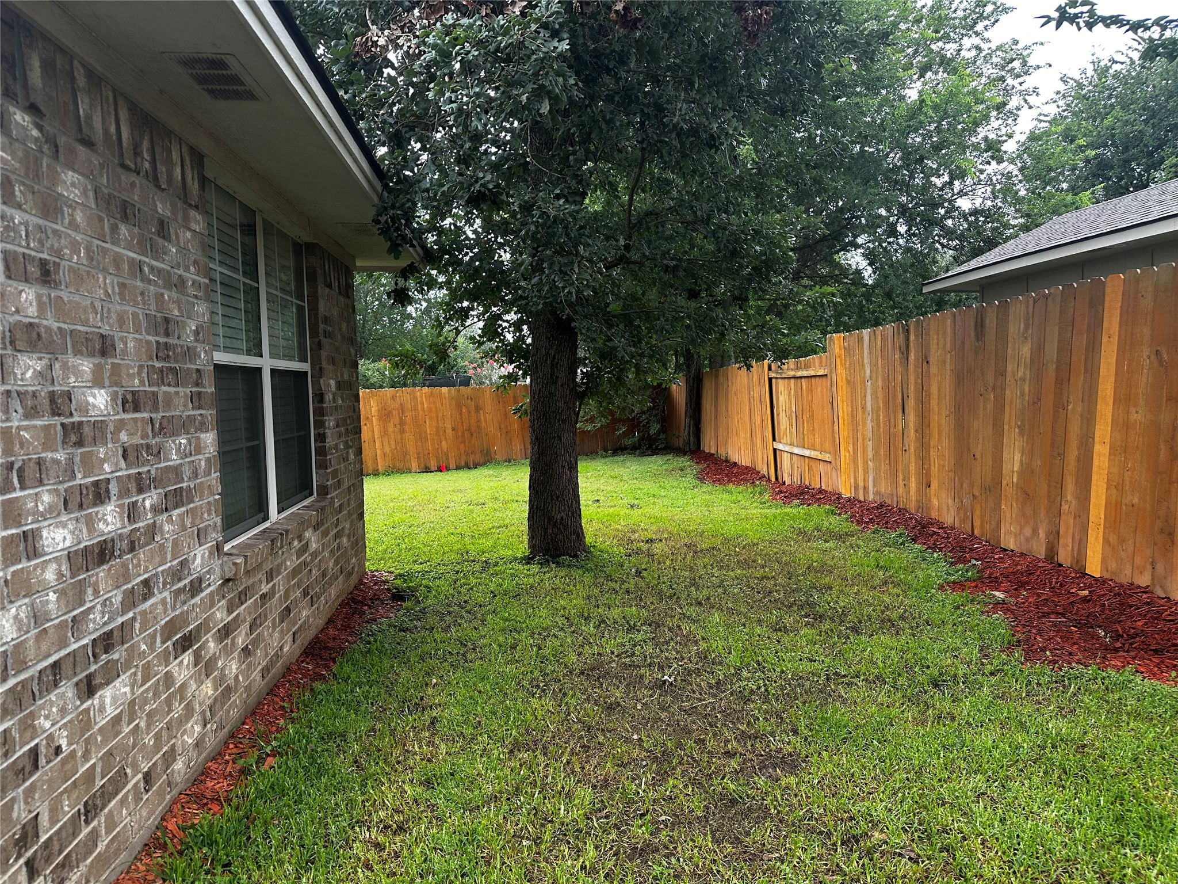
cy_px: 442
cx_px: 589
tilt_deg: -3.4
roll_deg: +0.8
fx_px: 817
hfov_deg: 71.6
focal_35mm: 24
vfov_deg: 56.8
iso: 80
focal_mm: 6.86
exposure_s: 1/401
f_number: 1.78
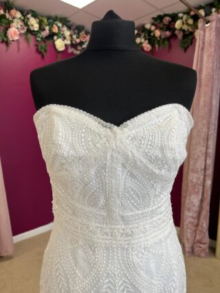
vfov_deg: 67.3
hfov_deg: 53.0
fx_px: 220
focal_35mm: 26
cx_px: 110
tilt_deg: -6.5
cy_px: 146
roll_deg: +0.0
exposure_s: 1/122
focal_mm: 5.1
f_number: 1.6
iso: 64
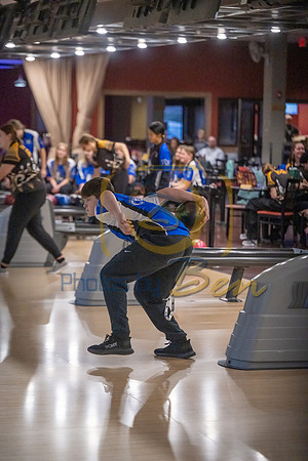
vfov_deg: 17.8
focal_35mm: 115
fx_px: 1476
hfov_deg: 11.9
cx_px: 154
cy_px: 230
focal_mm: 115
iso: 4000
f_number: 2.8
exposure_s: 1/1000
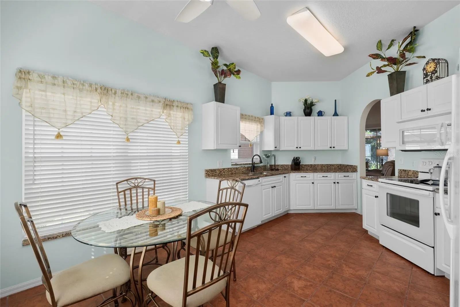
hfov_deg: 100.4
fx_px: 192
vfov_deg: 77.3
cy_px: 154
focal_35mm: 15
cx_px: 230
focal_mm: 10
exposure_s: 1/3.33
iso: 100
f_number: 7.1
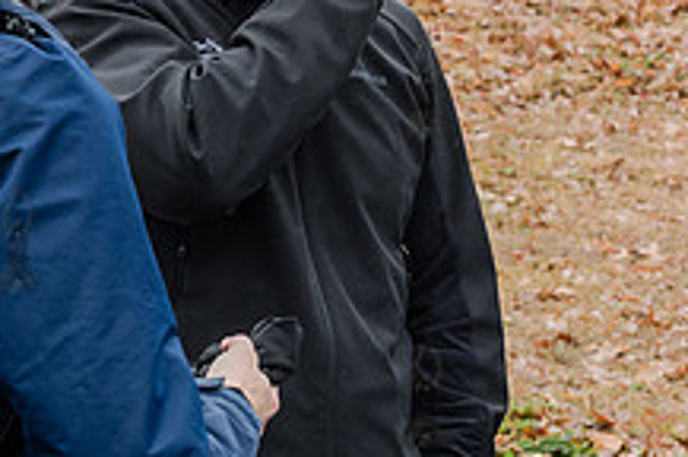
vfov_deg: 8.8
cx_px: 323
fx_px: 2958
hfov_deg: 13.3
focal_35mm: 155
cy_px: -35
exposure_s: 1/250
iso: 500
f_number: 5.6
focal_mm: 48
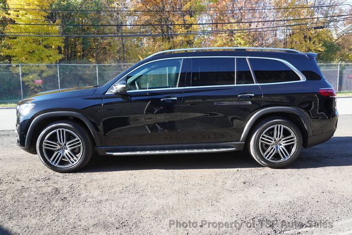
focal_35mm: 30
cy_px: 118
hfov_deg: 62.0
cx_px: 176
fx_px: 293
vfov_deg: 43.6
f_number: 9
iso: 1250
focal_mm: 20
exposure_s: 1/250
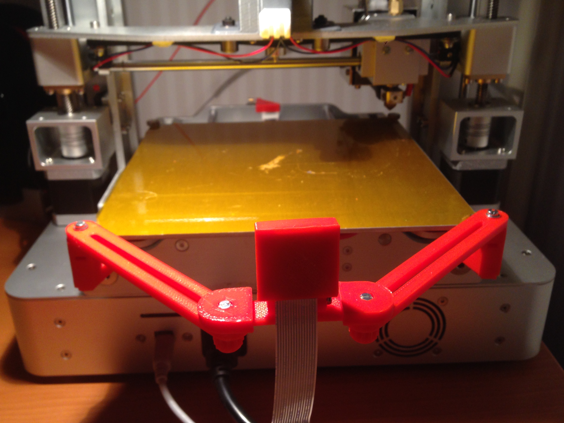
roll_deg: +1.3
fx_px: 587
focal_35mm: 36
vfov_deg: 39.7
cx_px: 273
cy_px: 211
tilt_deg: -24.3
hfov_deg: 51.3
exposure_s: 1/20
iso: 80
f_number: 2.4
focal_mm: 4.12
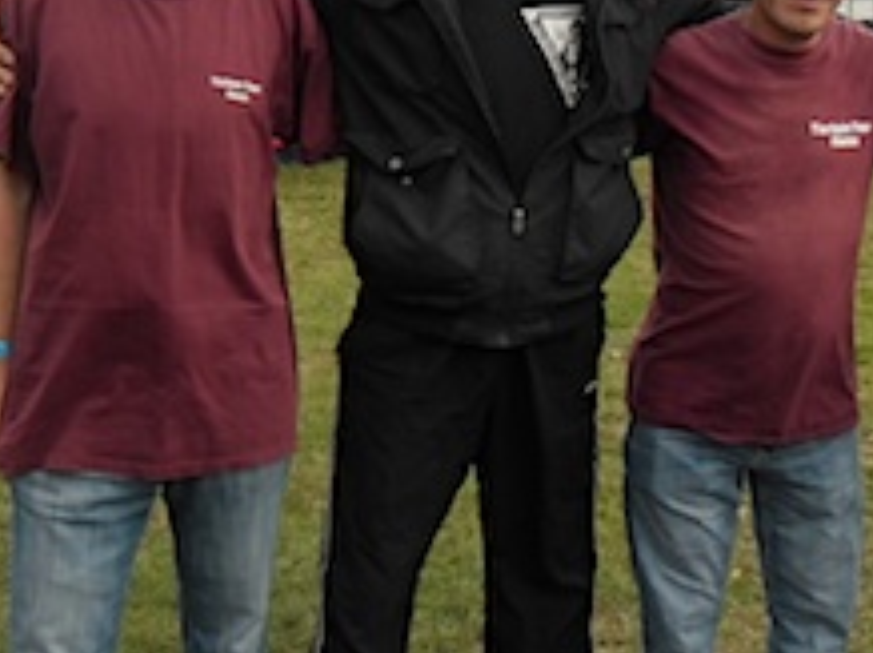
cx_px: 601
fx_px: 1562
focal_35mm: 62
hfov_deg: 30.9
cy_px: 218
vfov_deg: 23.5
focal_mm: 4.9
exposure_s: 1/245
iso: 80
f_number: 3.5
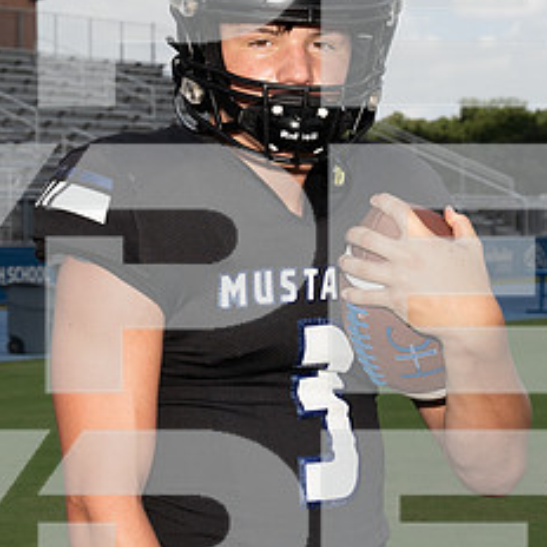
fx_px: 2664
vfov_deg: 11.7
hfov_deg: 11.6
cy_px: 270
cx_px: 0
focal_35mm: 149
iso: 100
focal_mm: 70
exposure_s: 1/250
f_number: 11
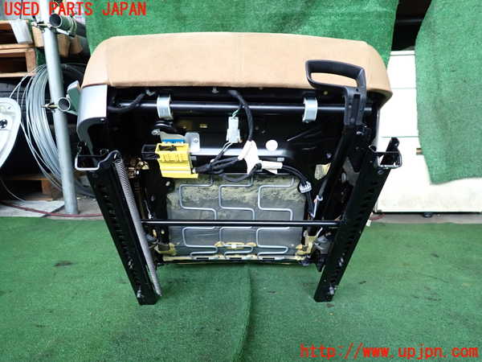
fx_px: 348
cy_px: 181
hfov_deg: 69.4
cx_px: 241
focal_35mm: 25
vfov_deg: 54.9
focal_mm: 4.5
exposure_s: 1/30
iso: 200
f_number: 2
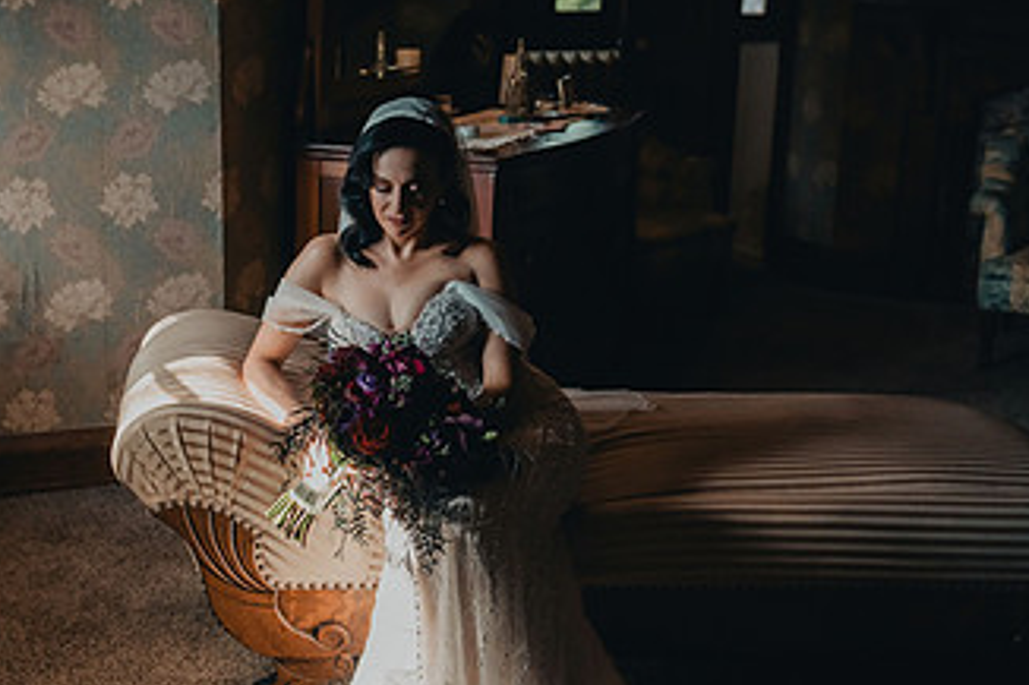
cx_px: 284
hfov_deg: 34.5
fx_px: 1628
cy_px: 342
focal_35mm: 57
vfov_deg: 23.8
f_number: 2.8
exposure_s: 1/1600
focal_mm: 32
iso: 1250
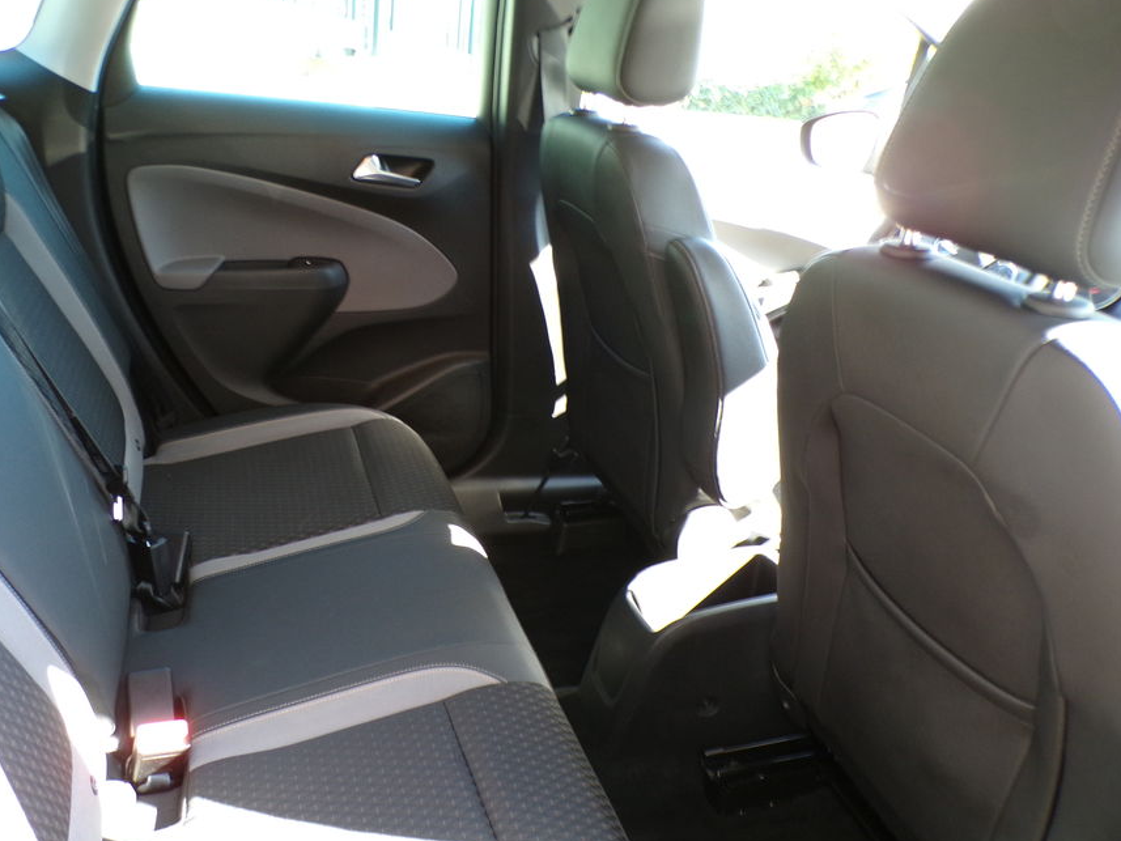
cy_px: 450
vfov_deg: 49.7
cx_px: 481
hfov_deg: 63.2
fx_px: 907
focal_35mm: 28
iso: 200
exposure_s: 1/20
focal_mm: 4.3
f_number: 3
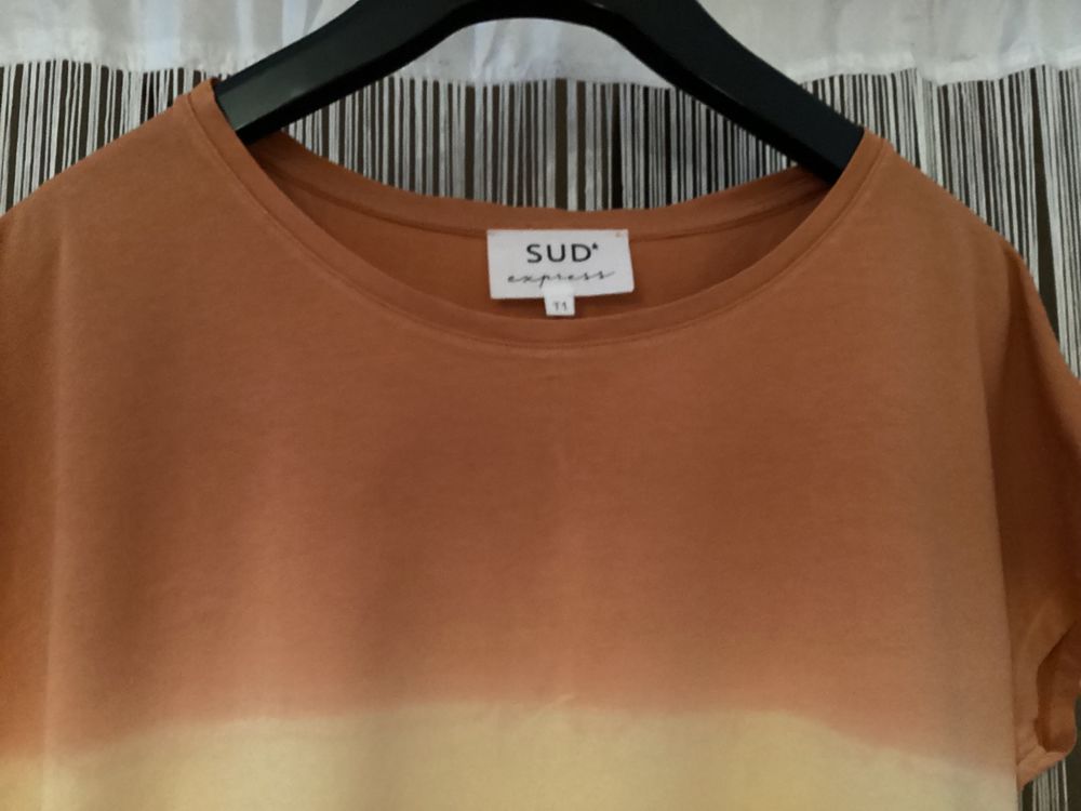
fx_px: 968
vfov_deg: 45.4
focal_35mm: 31
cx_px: 540
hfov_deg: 58.4
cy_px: 406
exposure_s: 1/17
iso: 800
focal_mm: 3.3
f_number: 2.4
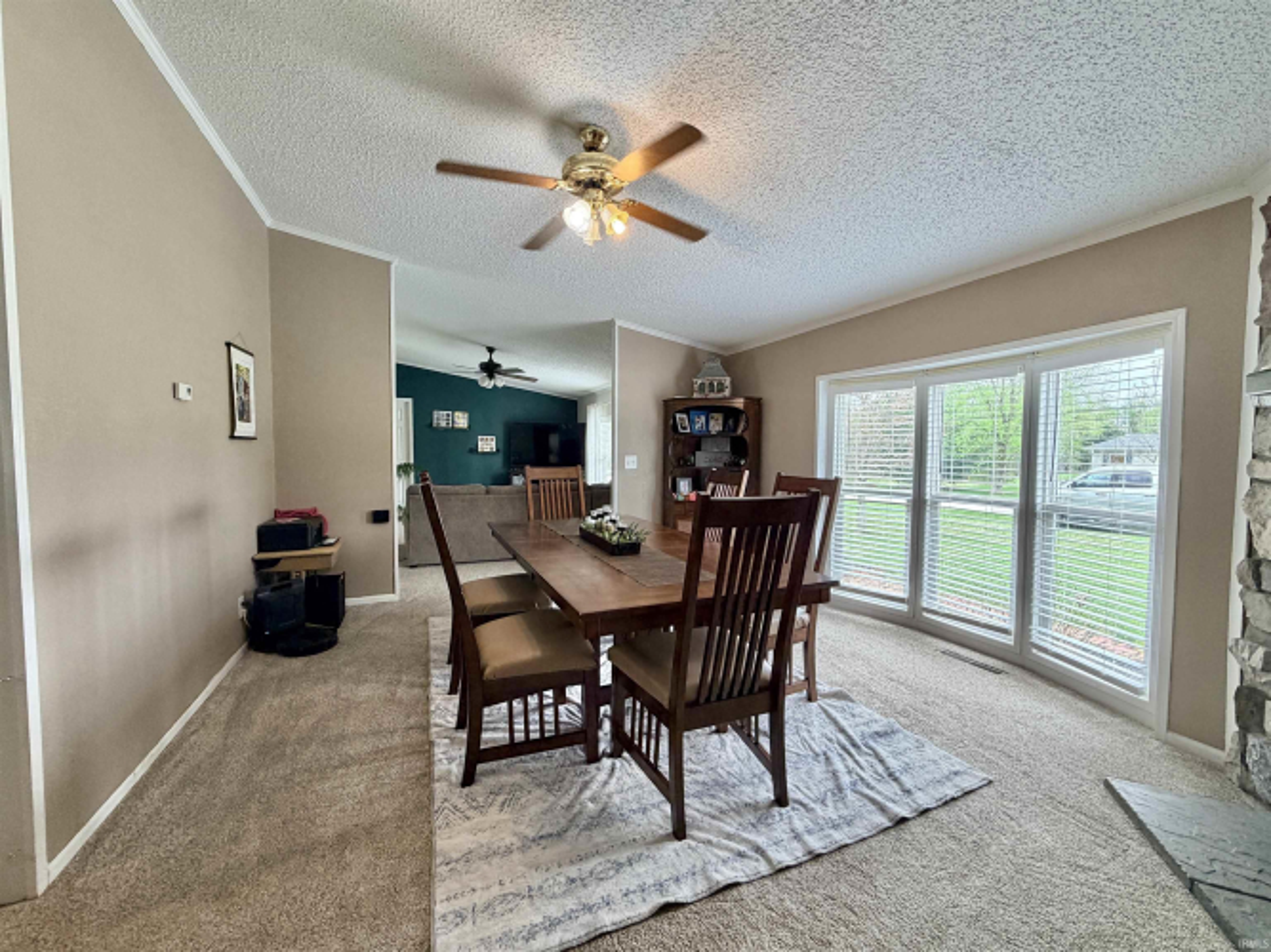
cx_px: 636
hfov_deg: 102.1
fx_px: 514
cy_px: 476
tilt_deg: -2.9
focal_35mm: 14
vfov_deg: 85.7
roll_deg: -0.2
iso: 160
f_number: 2.2
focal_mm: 2.22
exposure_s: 1/120
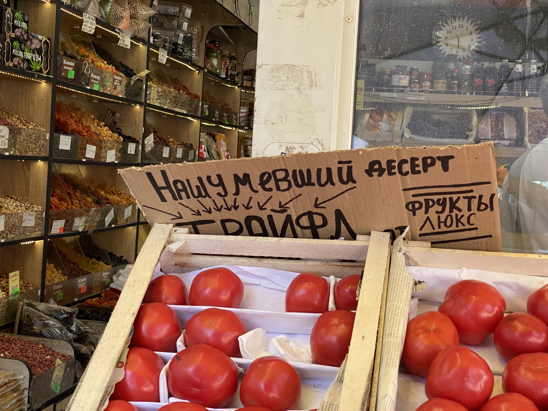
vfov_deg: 28.0
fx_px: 823
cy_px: 206
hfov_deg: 36.8
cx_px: 274
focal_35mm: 52
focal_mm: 6
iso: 40
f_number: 2
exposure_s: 1/121
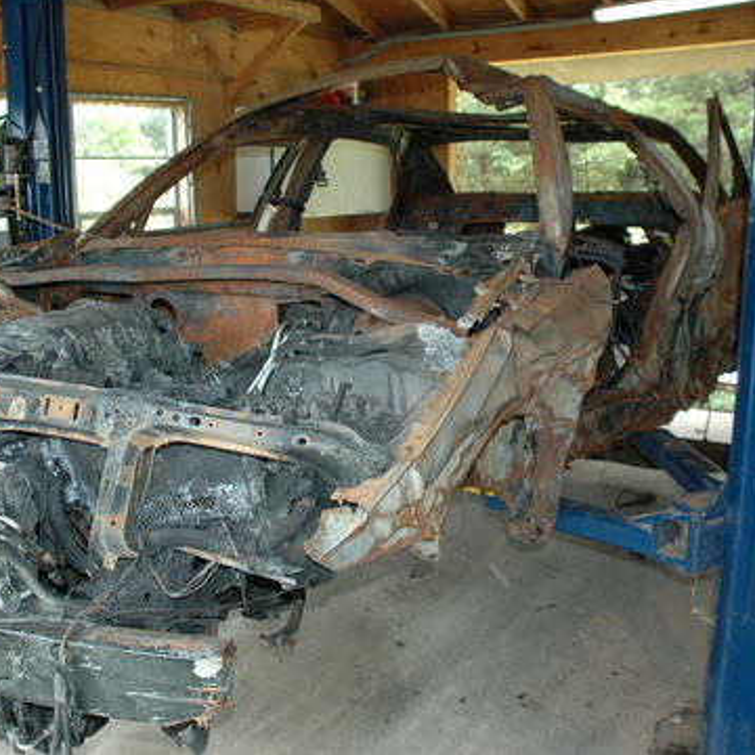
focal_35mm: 35
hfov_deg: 46.2
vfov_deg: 47.2
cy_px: 374
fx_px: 864
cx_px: 226
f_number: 3.5
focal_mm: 18
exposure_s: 1/200
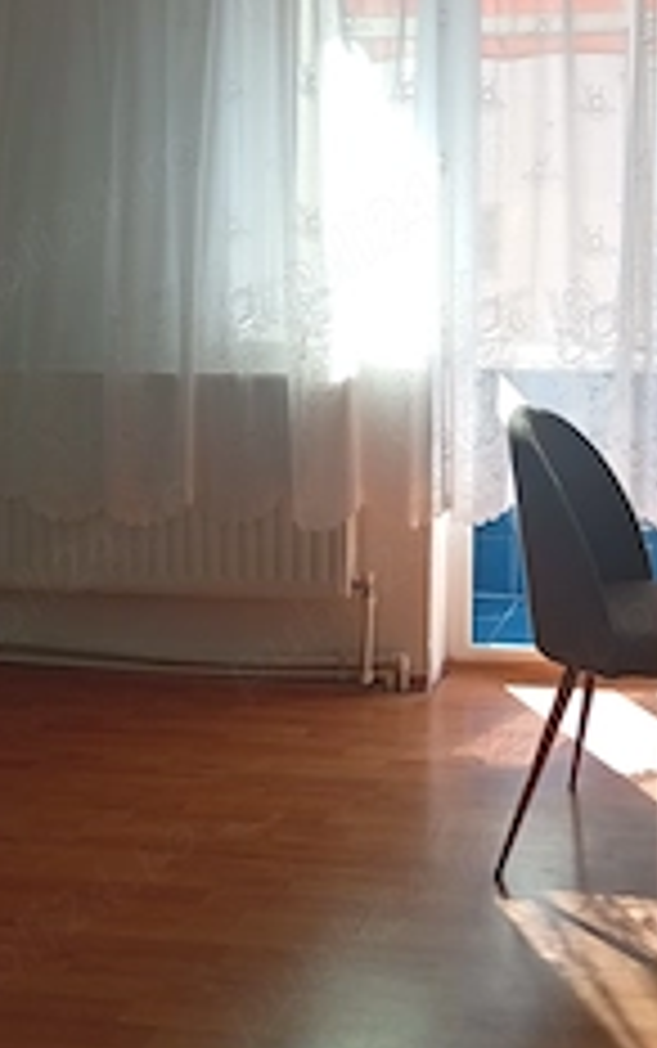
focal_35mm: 49
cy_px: 310
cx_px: 526
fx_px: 1401
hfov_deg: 25.9
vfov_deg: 40.3
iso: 50
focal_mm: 3.84
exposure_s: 1/132
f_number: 1.8
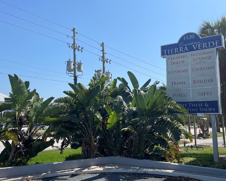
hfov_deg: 52.8
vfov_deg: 43.3
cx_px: 123
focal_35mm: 34
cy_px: 79
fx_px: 227
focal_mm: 4.2
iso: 32
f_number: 1.6
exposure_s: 1/4651
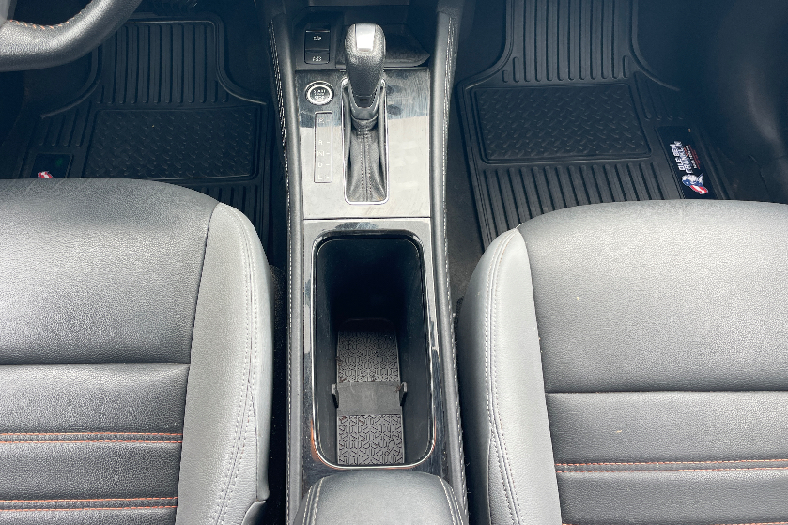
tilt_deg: -51.9
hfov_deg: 57.2
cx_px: 364
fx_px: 722
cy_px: 180
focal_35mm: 33
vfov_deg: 39.5
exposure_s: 1/121
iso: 40
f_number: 1.6
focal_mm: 4.2
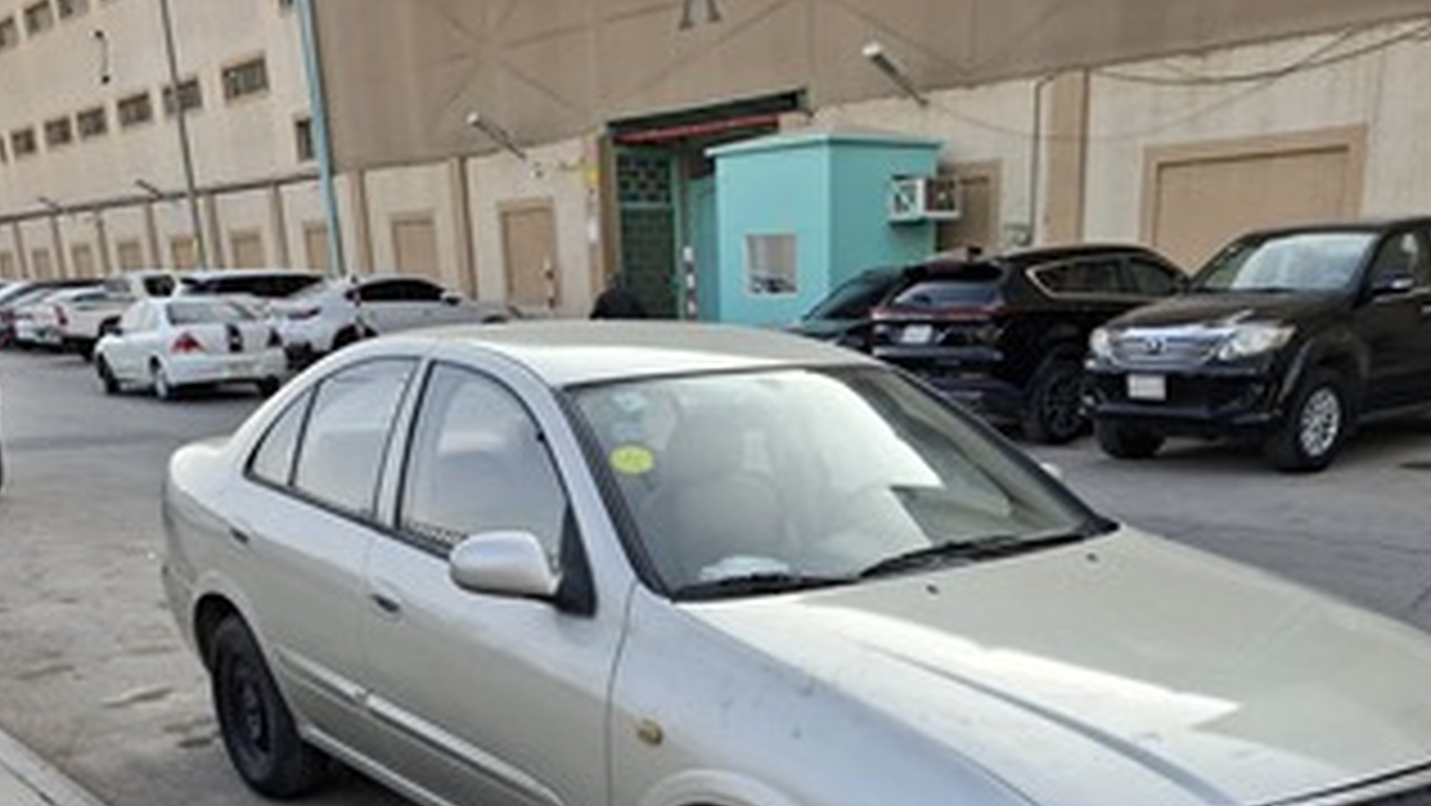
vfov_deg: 31.1
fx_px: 1366
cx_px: 754
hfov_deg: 55.3
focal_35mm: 36
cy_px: 754
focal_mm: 5.54
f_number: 1.8
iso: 50
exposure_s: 1/600
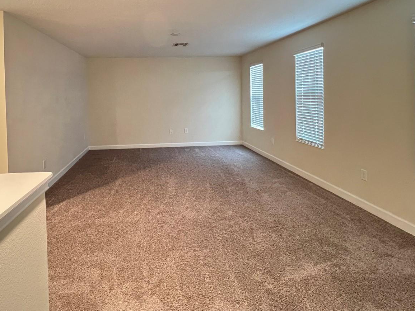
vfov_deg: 69.2
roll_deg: +1.5
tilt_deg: -1.2
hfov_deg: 86.6
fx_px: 216
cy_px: 99
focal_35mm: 18
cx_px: 165
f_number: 1.8
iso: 800
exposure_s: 1/40
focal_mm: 1.57
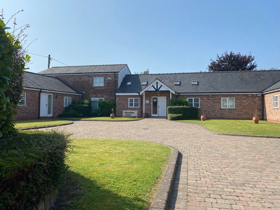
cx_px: 140
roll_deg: -0.2
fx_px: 210
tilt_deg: +0.4
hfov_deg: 67.3
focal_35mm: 26
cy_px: 105
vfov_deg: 53.1
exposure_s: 1/3401
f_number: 1.8
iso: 32
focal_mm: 4.25
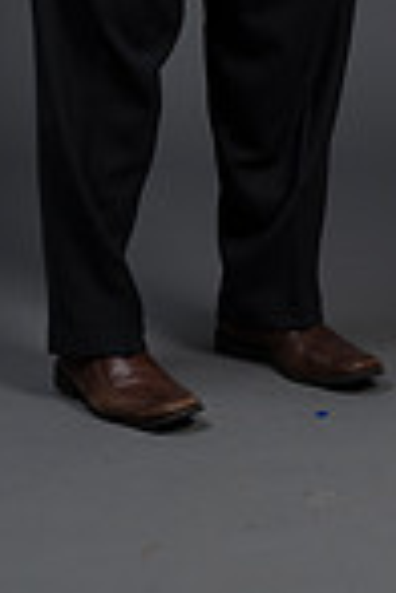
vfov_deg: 8.0
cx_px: 198
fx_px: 4141
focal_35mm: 251
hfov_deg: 5.5
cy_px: -307
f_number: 5.6
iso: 160
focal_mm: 82
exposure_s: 1/250
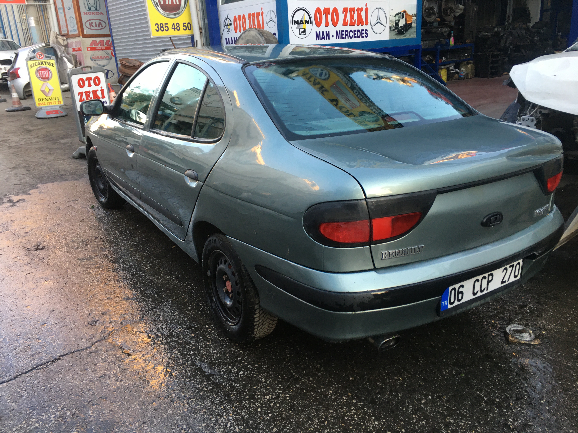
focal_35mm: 29
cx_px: 289
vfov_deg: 48.2
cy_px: 216
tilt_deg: -13.3
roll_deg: +4.6
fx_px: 484
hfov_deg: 61.7
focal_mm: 4.15
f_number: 2.2
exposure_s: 1/33
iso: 25
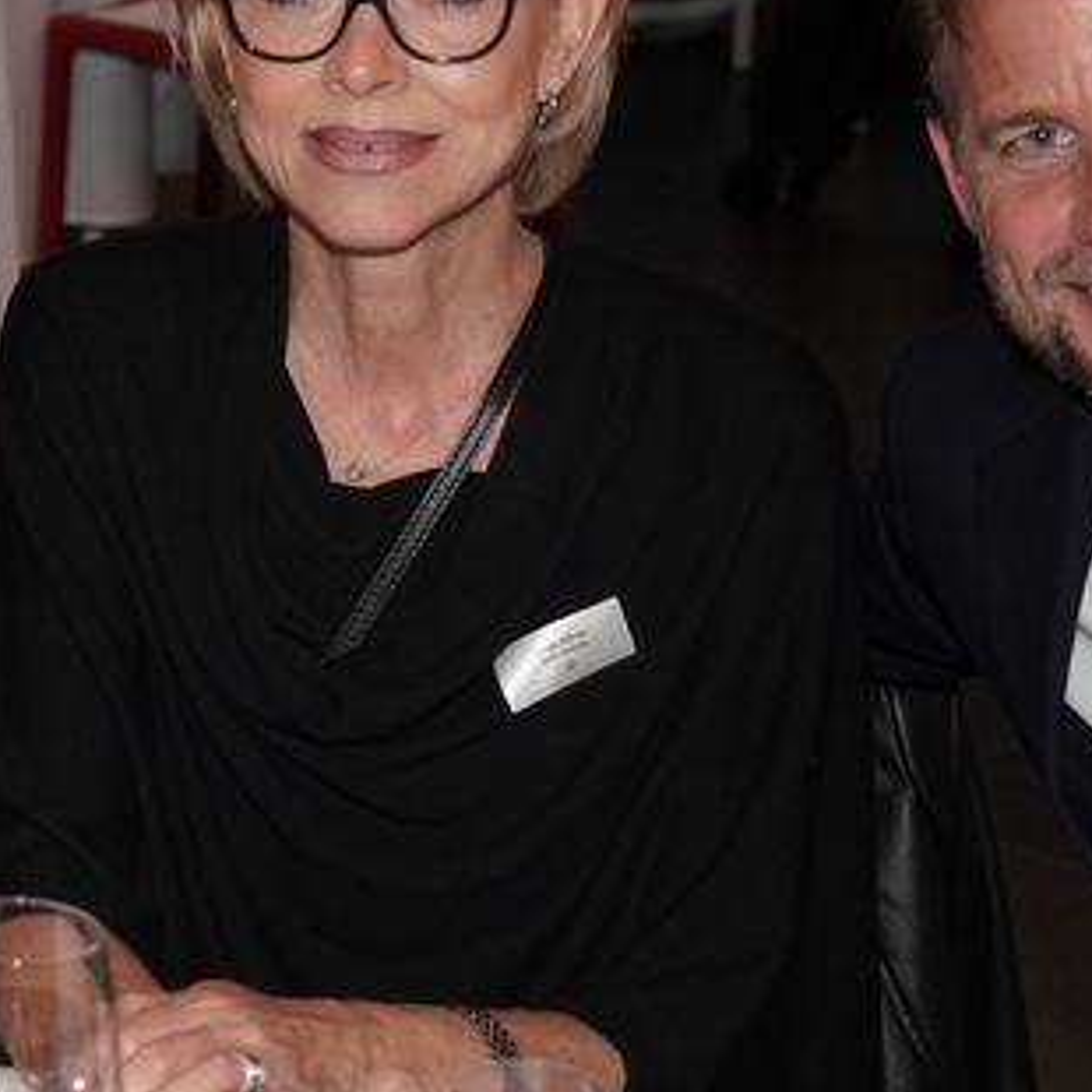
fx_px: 4818
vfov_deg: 12.9
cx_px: -215
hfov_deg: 12.6
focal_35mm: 135
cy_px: 363
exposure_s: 1/80
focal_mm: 41
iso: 1600
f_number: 4.5
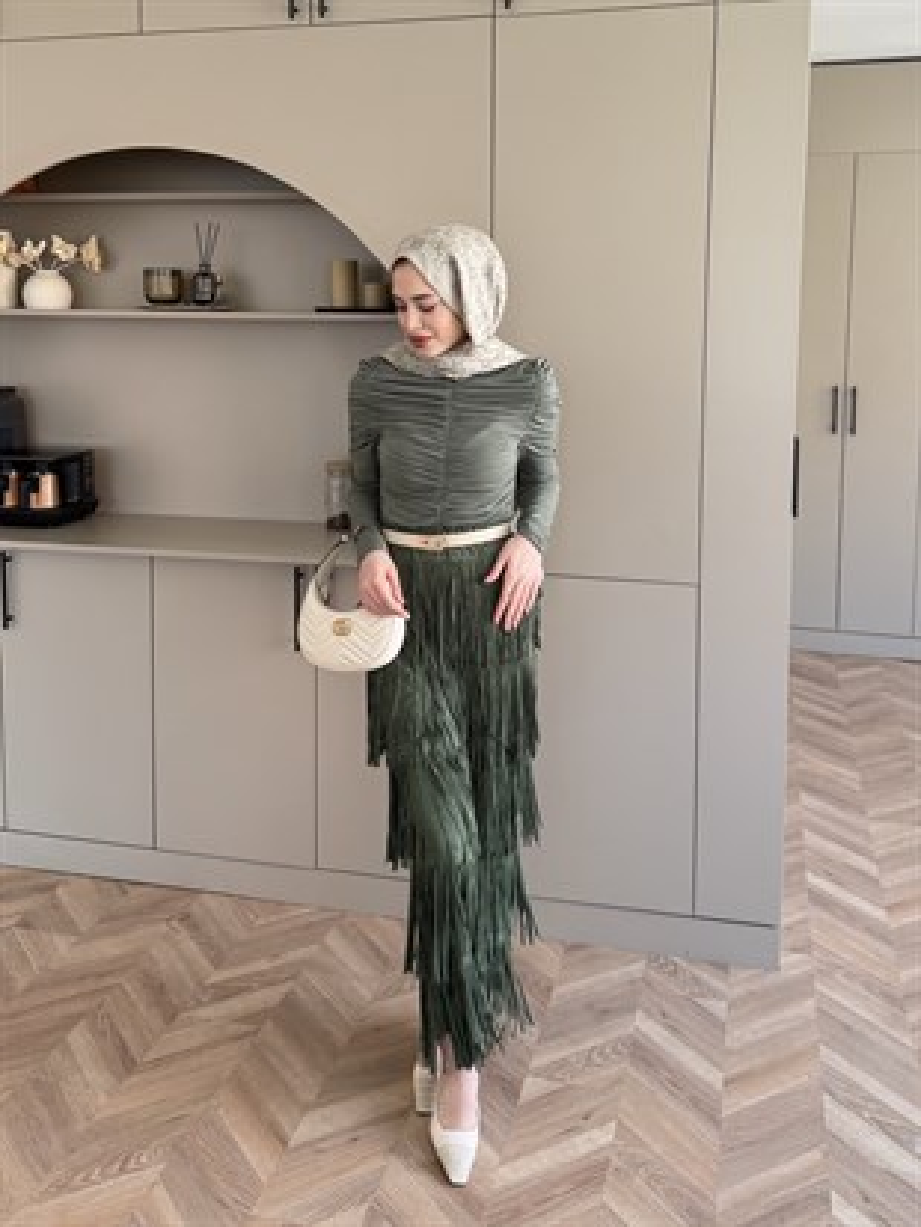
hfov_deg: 56.8
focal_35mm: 24
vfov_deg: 71.6
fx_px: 851
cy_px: 614
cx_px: 460
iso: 100
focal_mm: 6.76
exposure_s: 1/121
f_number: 1.78
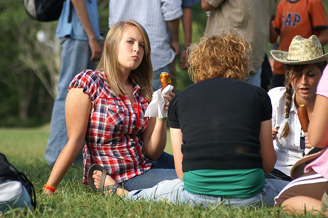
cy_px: 109
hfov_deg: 10.2
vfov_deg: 6.8
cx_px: 164
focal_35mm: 202
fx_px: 1844
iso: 125
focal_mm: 135
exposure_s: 1/400
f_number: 4.5
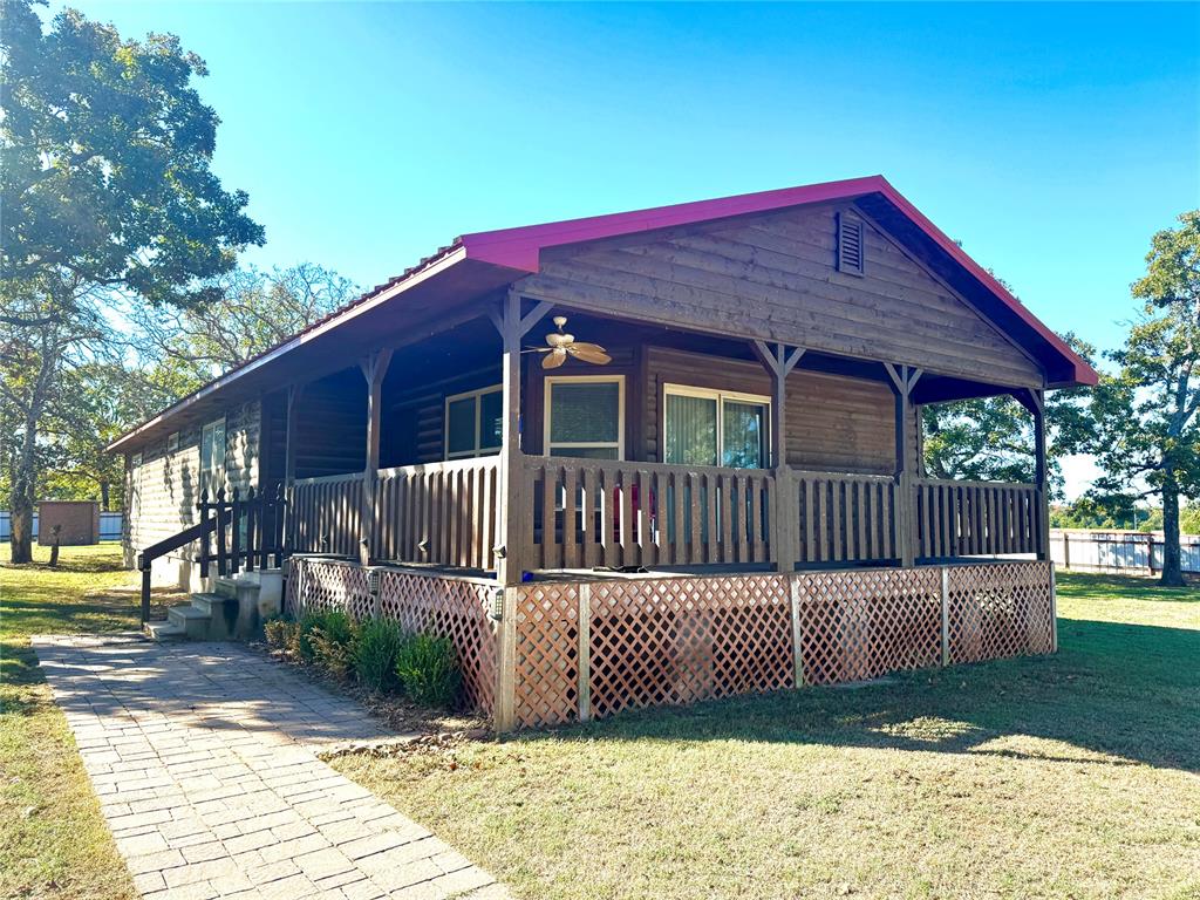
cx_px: 600
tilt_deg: +4.3
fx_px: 832
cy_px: 450
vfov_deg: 56.8
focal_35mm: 24
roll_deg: -0.6
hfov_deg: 71.6
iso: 80
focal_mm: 6.76
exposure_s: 1/1678
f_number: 1.78
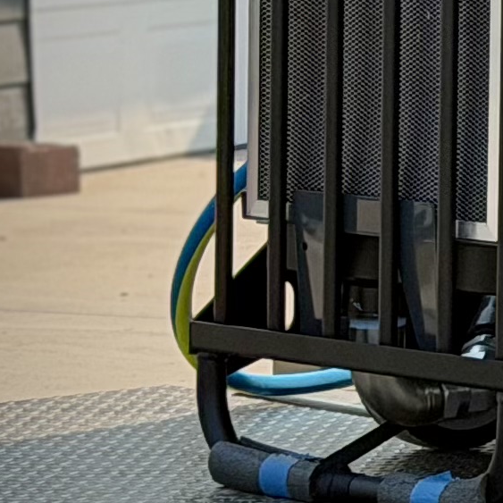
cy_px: 60
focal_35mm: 304
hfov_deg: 5.4
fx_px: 4998
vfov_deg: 5.8
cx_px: 1567
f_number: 1.78
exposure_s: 1/3378
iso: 100
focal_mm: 6.76
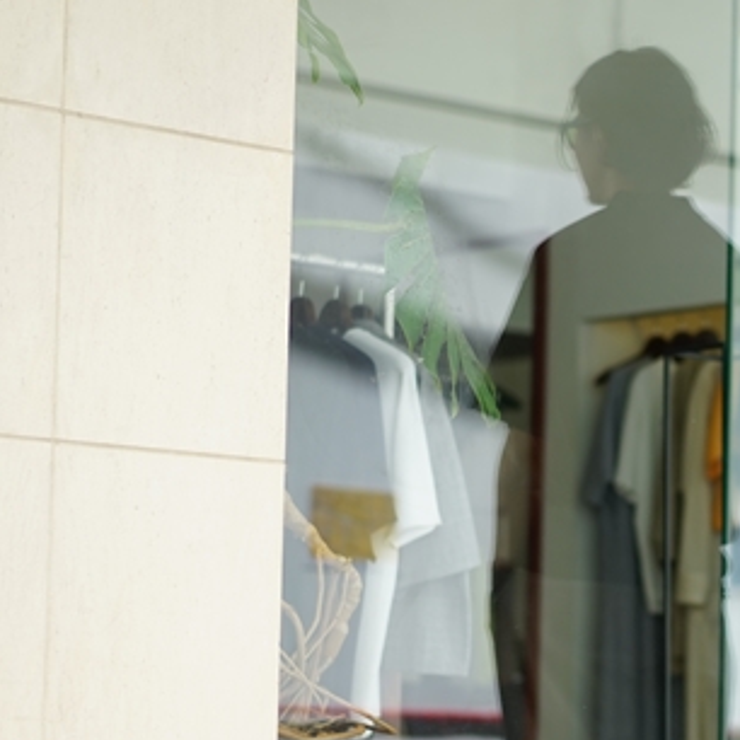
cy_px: 560
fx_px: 2951
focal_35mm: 122
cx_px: 771
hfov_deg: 14.0
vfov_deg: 14.2
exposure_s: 1/640
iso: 100
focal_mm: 55
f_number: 1.8
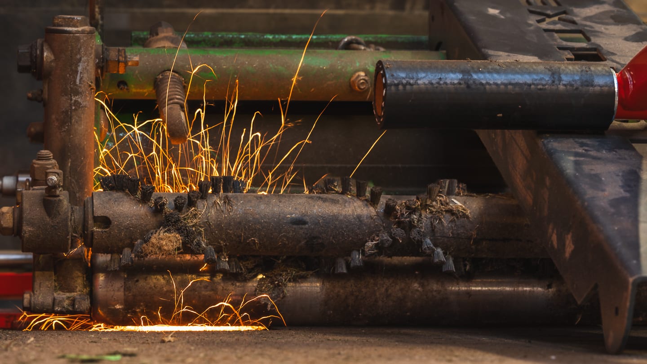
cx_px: 189
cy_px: 307
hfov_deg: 19.4
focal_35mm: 110
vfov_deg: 11.0
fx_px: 1885
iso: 100
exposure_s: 1.3
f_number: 9
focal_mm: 71
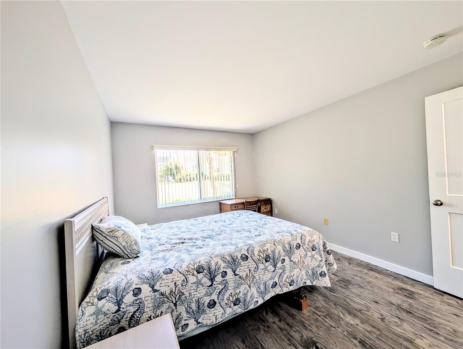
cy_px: 174
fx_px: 161
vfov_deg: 94.6
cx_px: 232
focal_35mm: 12
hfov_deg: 110.5
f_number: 1.7
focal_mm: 2.02
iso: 67
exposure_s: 1/186
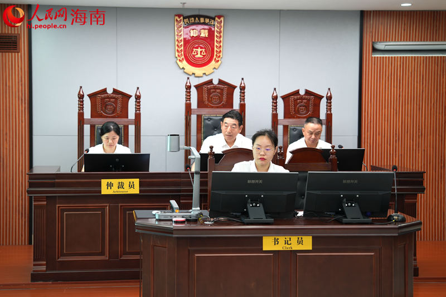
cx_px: 223
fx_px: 867
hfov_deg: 28.8
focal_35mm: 70
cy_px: 148
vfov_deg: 19.4
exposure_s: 1/50
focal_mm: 70
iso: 200
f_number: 2.8
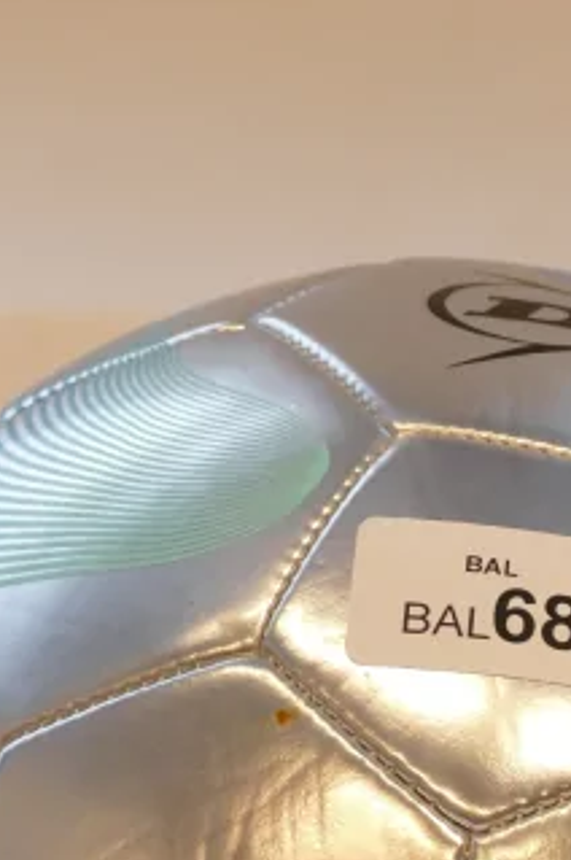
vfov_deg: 4.0
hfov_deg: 2.7
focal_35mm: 517
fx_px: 12326
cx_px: 438
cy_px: 989
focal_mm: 75.13
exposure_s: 1/100
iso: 1000
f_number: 4
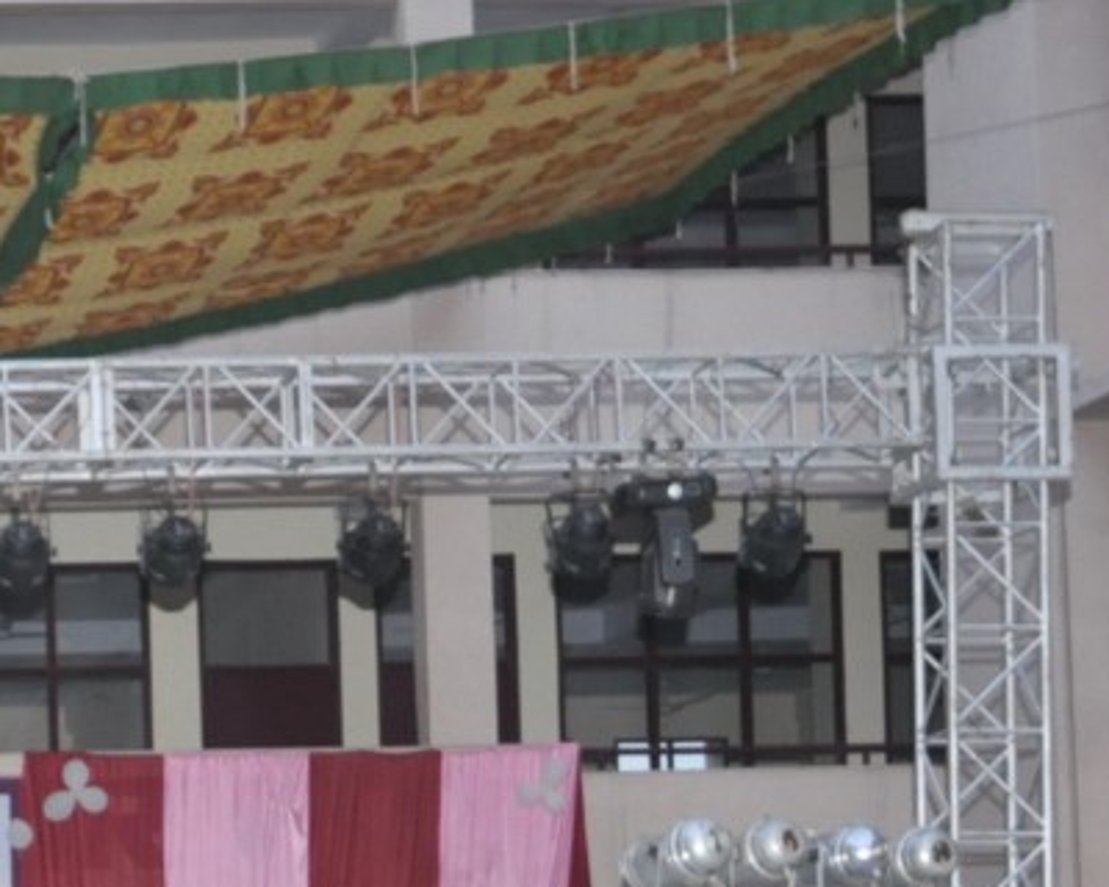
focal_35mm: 120
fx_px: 3935
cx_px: -588
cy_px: 1139
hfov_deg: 14.8
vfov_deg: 12.5
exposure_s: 1/125
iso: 800
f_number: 4.5
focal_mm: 21
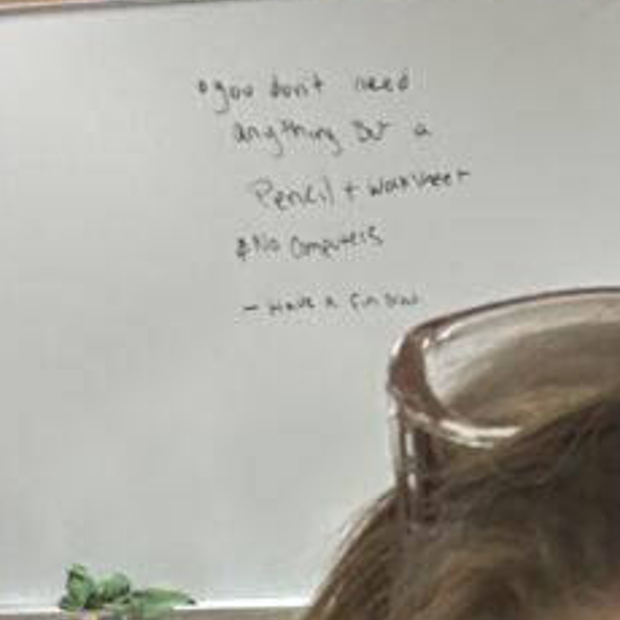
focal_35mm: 118
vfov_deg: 13.3
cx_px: 752
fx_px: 2391
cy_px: 1124
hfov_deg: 14.3
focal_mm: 2.69
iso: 200
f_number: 1.9
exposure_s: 1/41
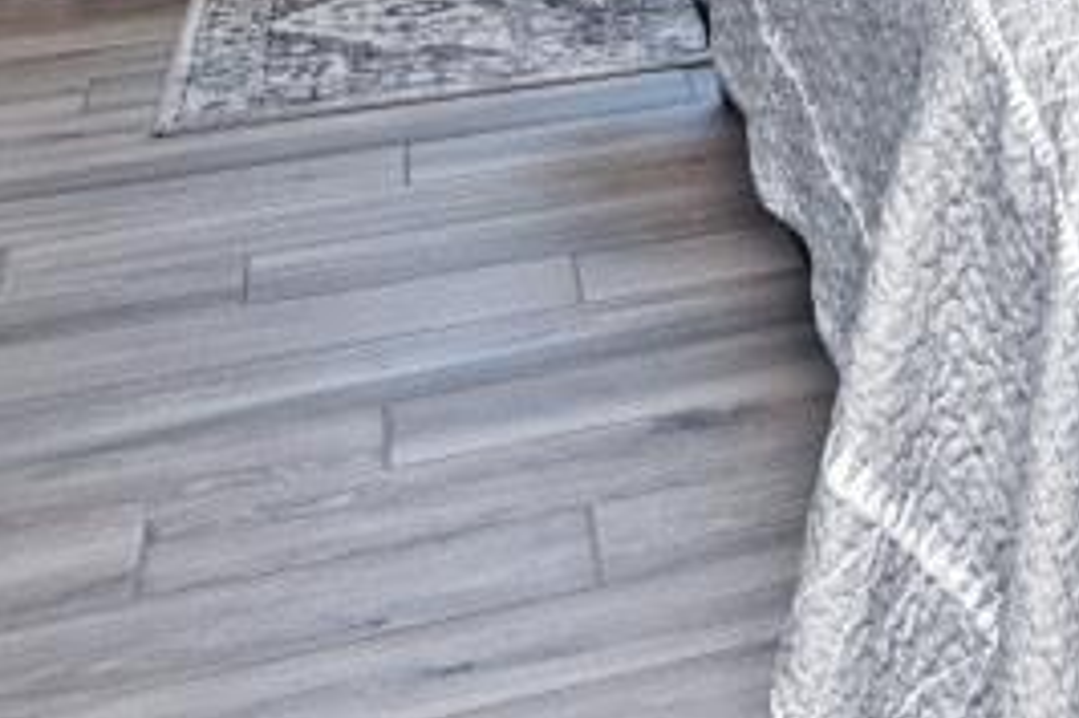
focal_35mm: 79
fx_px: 2366
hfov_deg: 22.4
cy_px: -755
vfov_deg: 14.2
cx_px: 1477
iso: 200
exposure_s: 1/100
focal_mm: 14
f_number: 5
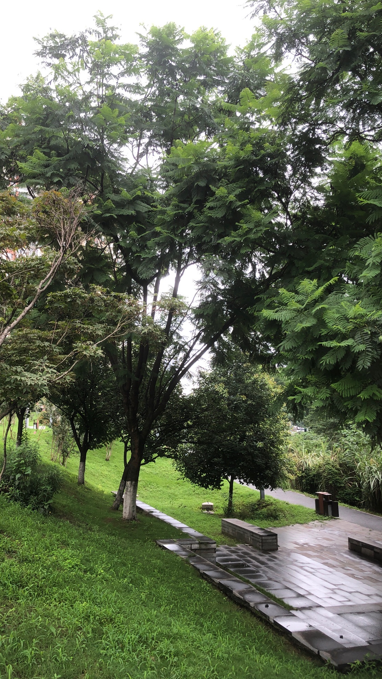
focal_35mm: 31
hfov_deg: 37.6
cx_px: 147
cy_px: 336
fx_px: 558
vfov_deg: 62.6
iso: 20
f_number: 1.8
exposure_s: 1/264
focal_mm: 4
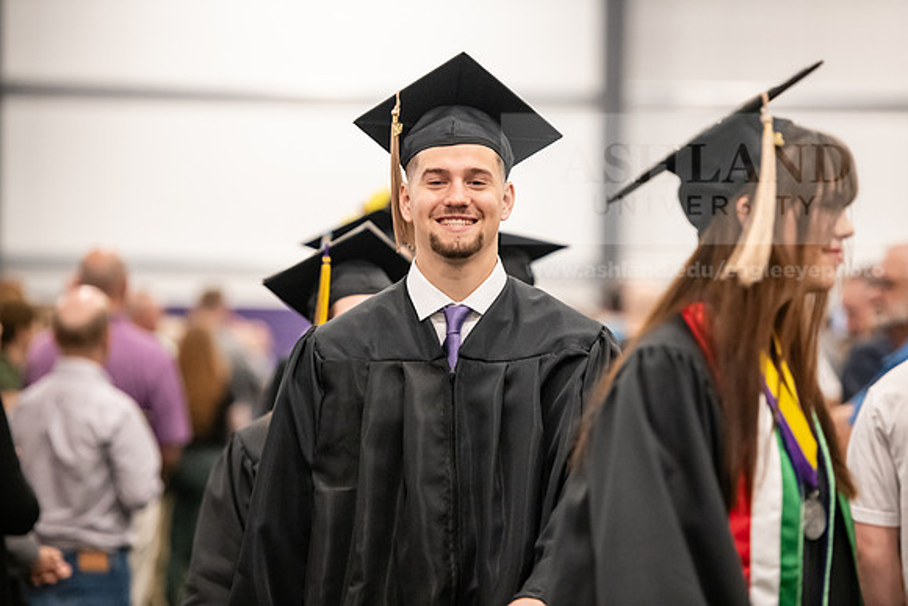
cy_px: 303
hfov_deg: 12.8
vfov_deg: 8.6
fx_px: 4036
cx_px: 454
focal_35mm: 160
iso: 3200
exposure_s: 1/200
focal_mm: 160
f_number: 3.2
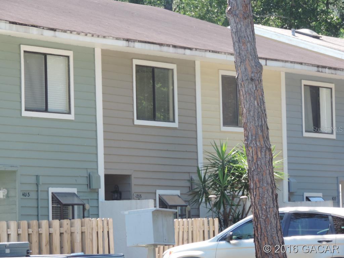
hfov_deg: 8.8
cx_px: 172
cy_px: 129
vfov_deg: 6.6
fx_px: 2236
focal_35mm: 225
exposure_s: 1/200
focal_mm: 40.1
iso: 180
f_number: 4.6
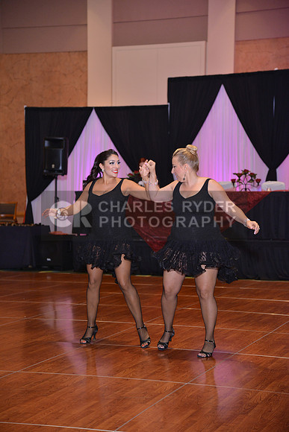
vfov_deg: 27.0
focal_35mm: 75
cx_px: 144
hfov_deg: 18.2
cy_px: 216
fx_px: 903
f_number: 4
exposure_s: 1/250
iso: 1250
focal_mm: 75
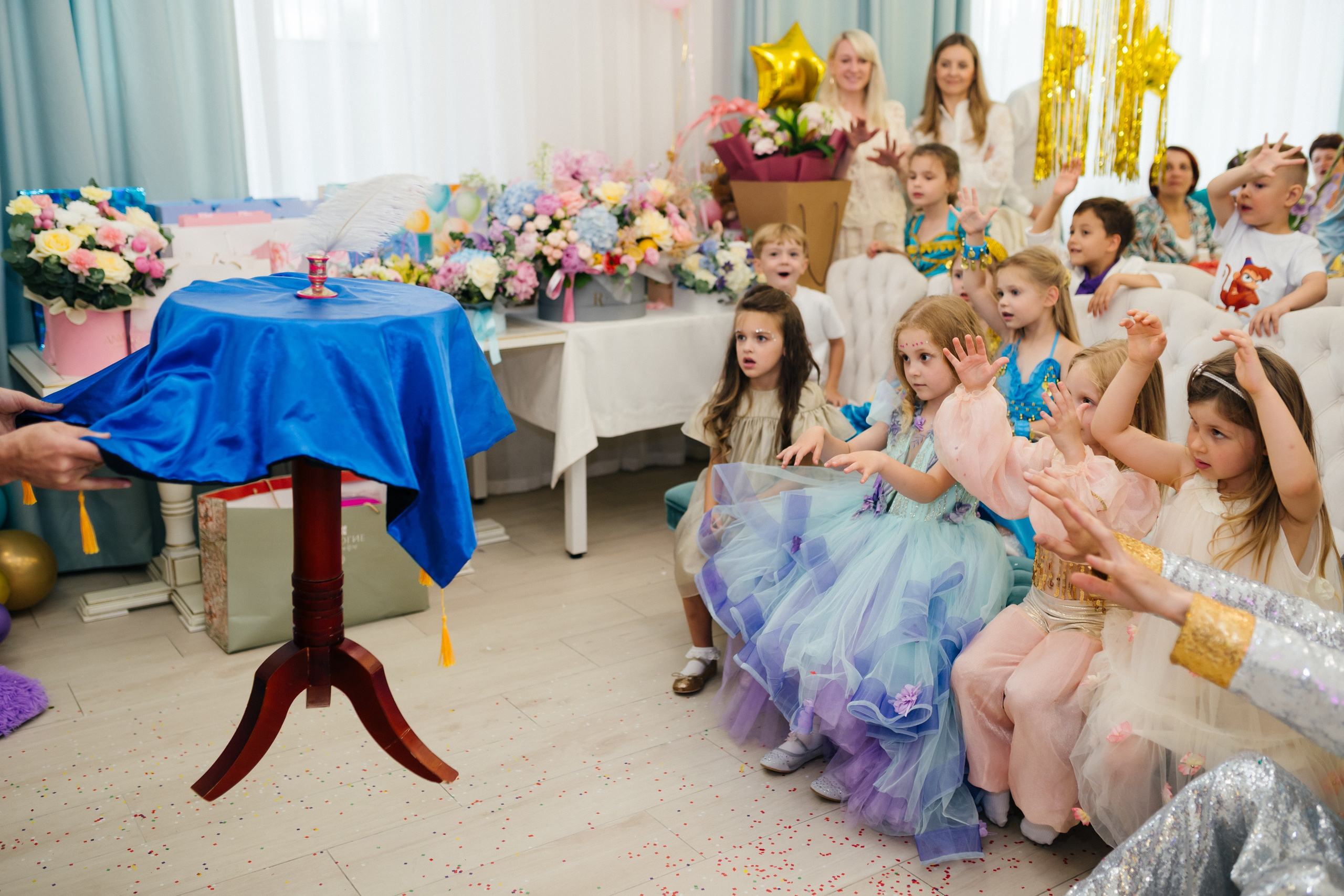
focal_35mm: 35
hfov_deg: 54.4
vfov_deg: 37.9
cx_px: 672
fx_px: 1307
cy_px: 448
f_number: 2.2
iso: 500
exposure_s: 1/100
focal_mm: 35
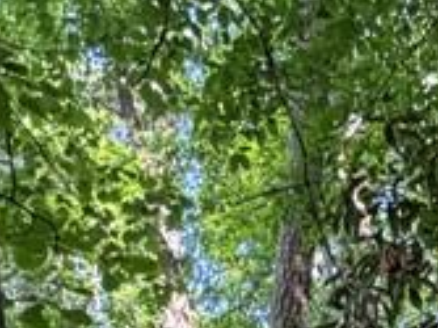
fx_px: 1087
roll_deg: +1.4
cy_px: 918
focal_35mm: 86
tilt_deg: -5.7
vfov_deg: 11.7
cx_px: 519
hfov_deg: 21.3
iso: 250
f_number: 2.2
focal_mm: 2.22
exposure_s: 1/121
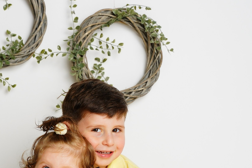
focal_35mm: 94
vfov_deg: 14.4
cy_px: 167
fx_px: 657
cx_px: 85
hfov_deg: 21.6
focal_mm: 37.3
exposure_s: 1/200
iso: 320
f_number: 5.6
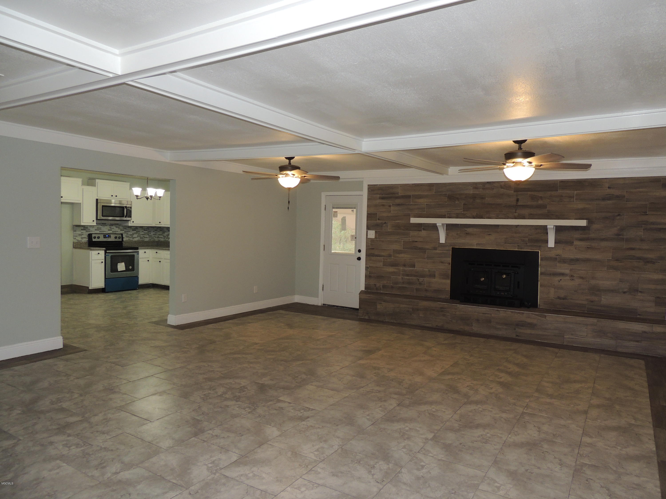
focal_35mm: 24
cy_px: 250
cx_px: 333
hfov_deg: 71.6
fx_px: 462
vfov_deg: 56.8
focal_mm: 4.3
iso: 200
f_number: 3
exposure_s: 1/30
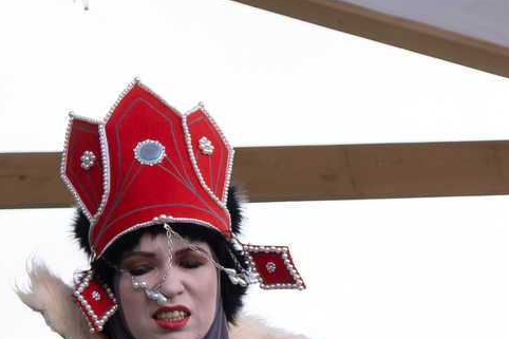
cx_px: -214
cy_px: 730
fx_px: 3830
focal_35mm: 271
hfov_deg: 7.5
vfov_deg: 5.0
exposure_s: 1/1600
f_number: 3.6
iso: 500
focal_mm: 34.2
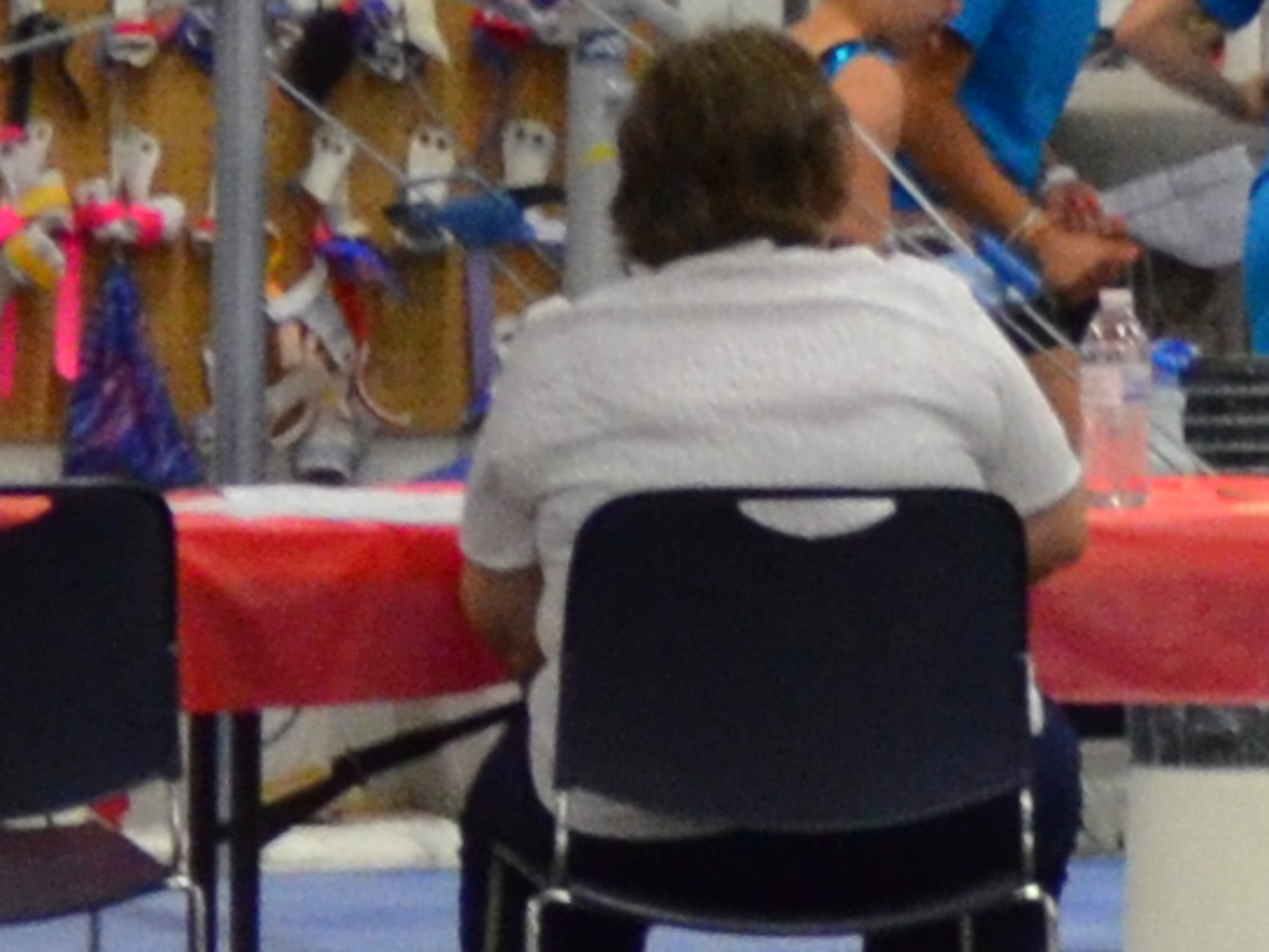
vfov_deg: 1.8
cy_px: -184
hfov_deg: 2.3
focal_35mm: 846
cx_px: 4403
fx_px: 31033
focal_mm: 65
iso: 1600
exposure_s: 1/125
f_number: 4.2
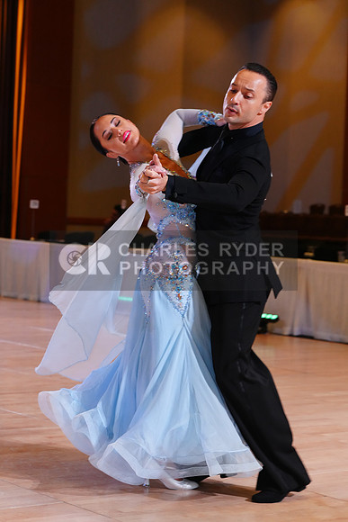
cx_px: 174
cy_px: 261
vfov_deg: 23.1
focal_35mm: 88
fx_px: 1275
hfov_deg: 15.5
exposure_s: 1/250
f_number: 5.6
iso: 3200
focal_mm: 88
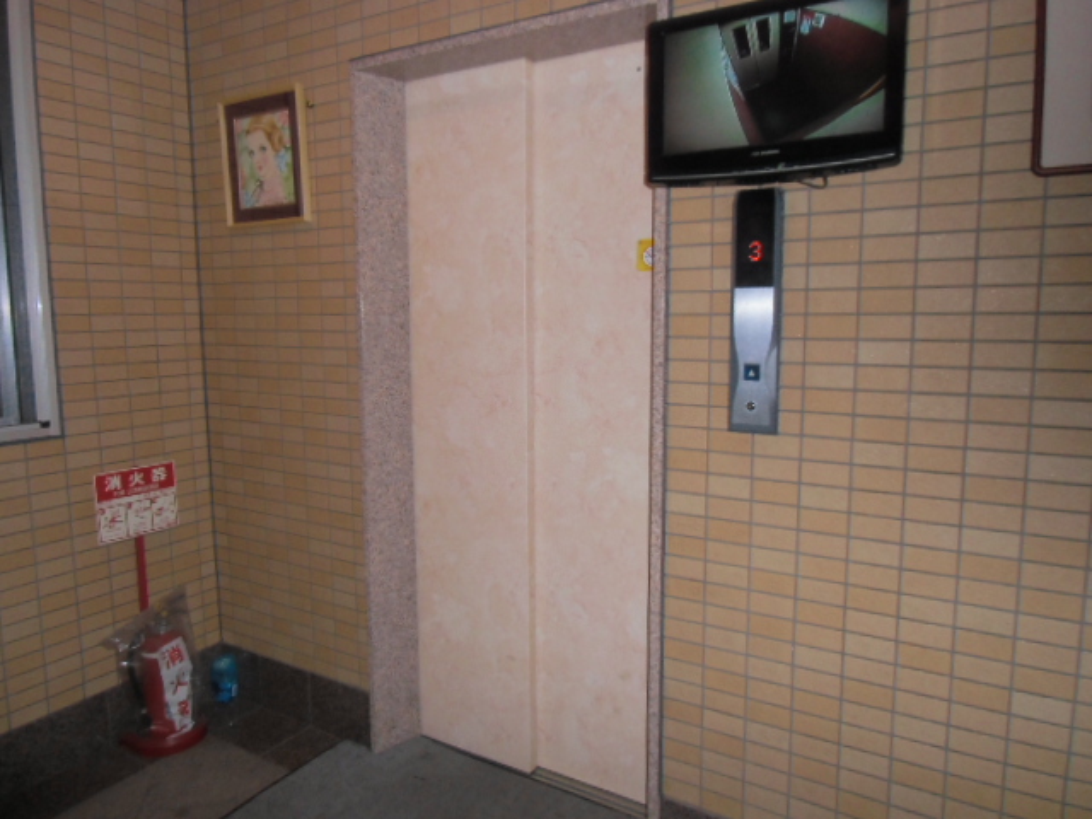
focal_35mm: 24
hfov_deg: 71.6
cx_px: 546
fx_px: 757
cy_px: 410
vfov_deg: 56.8
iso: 200
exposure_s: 1/60
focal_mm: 4.24
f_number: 3
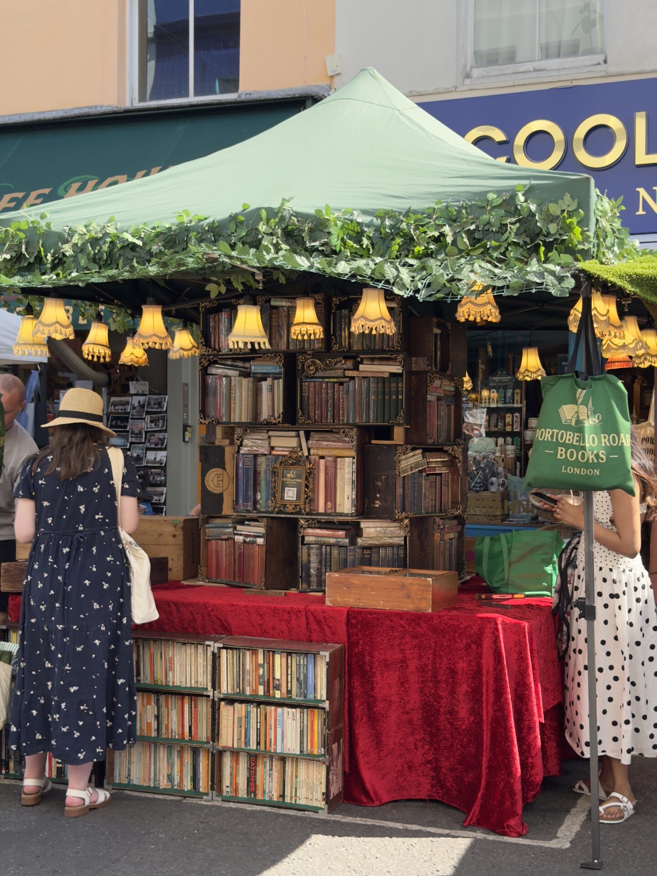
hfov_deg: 30.3
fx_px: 1215
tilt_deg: -0.9
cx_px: 328
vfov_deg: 39.7
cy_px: 438
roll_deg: -0.1
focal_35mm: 48
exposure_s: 1/1377
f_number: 1.78
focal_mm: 6.76
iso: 100
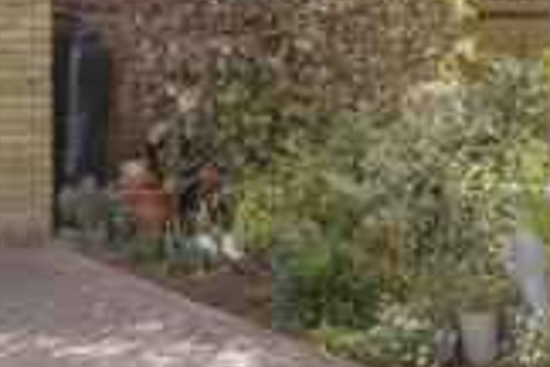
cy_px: -2
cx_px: 156
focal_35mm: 88
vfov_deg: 15.3
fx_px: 1344
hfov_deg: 23.0
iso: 160
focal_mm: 20
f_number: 8
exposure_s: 1/100
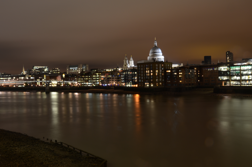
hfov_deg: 51.4
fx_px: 262
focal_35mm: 38
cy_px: 84
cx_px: 126
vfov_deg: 35.3
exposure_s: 30
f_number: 18
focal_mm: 25
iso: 160
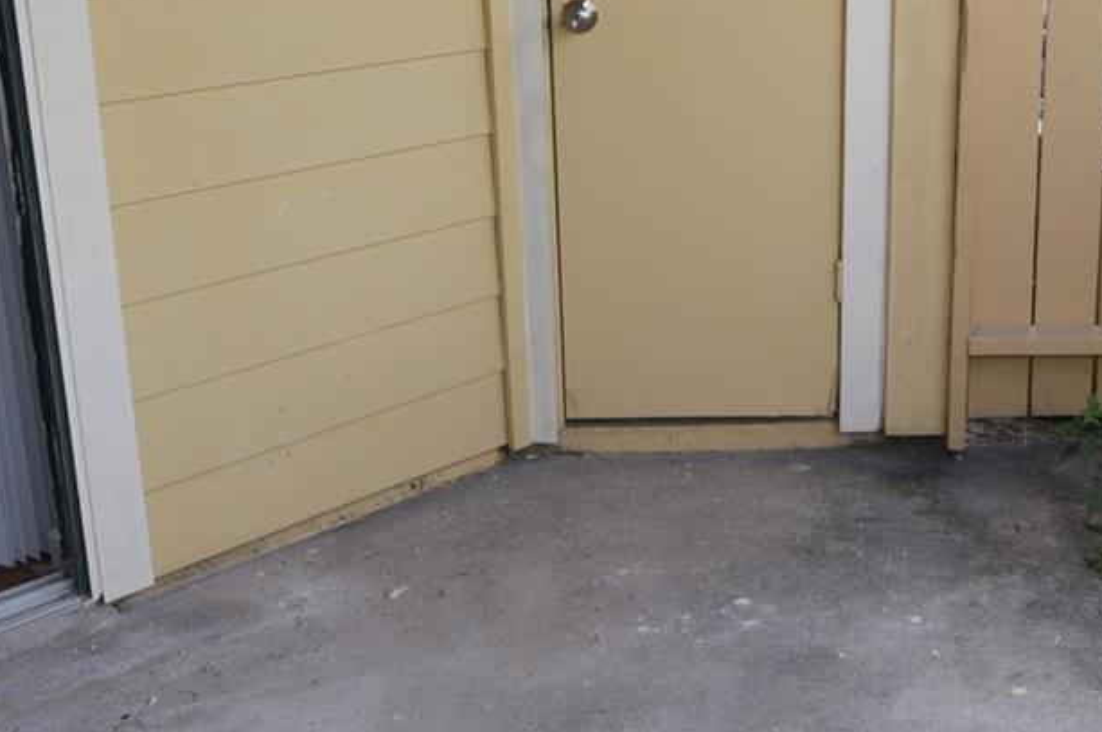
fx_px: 1437
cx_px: 796
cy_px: 222
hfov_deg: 41.0
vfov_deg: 28.3
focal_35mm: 47
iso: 110
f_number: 5.6
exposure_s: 1/125
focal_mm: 12
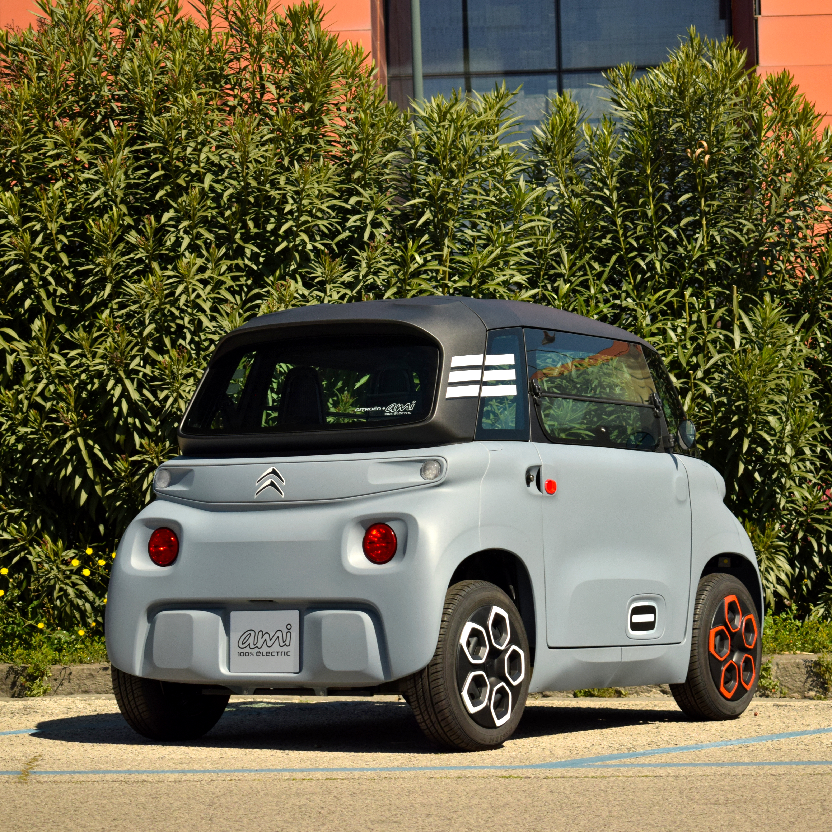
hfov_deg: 16.5
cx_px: 450
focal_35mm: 106
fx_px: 2873
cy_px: 417
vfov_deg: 16.5
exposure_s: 1/100
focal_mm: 55
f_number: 5.6
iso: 400
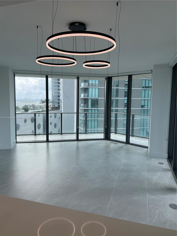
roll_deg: -0.4
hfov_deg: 53.1
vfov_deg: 67.3
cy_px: 118
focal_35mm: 26
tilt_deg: -4.3
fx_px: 177
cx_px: 88
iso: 50
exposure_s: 1/853
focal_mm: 5.7
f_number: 1.5
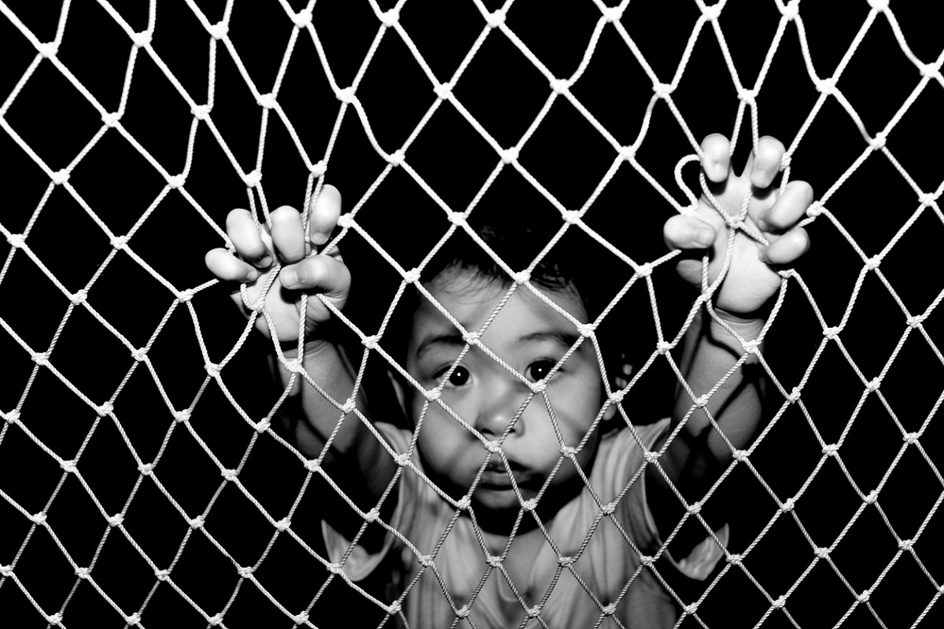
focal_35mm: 50
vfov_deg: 27.0
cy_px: 314
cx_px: 472
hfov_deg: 39.6
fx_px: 1311
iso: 800
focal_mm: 50
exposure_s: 1/125
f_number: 5.6
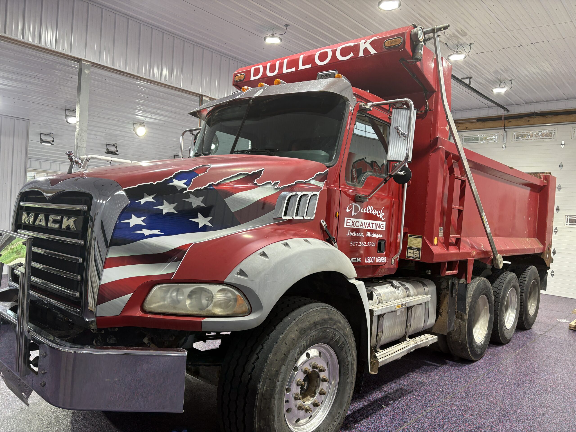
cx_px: 288
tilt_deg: -0.8
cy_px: 216
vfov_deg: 53.1
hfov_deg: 67.3
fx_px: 433
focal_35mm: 26
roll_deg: -3.5
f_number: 1.6
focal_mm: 5.96
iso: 80
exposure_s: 1/120
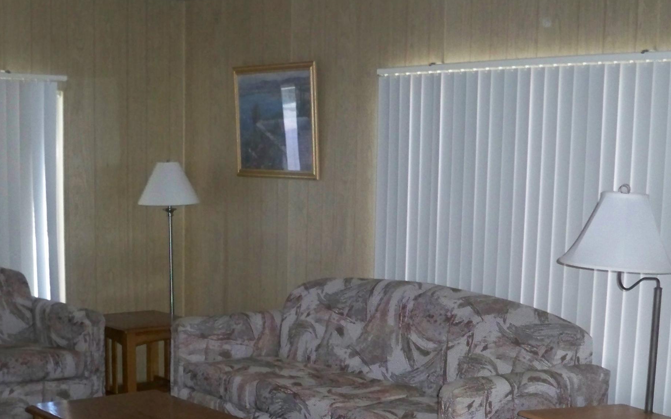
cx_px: 324
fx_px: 1115
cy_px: 405
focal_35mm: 61
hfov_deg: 33.5
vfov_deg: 20.7
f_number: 3.1
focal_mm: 6.3
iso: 400
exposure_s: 1/60
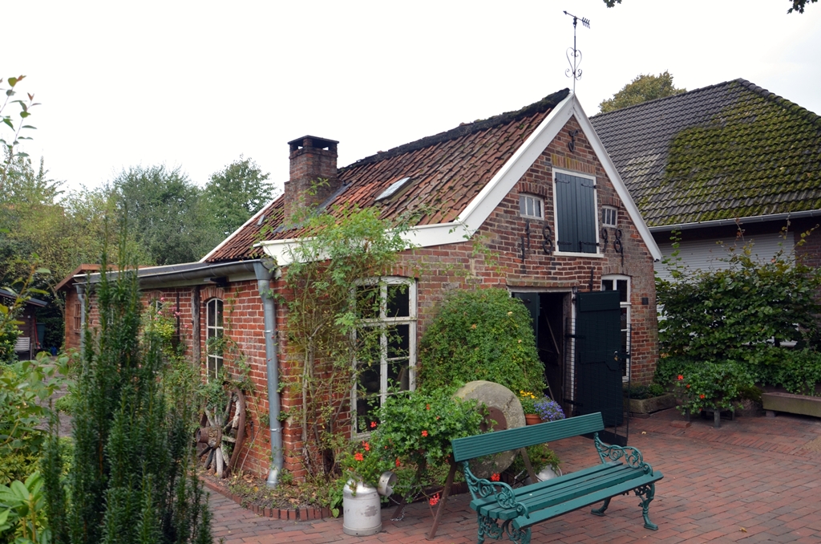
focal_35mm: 27
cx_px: 410
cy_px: 272
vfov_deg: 47.7
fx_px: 614
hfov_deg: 67.5
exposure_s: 1/200
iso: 200
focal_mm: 18
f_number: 7.1
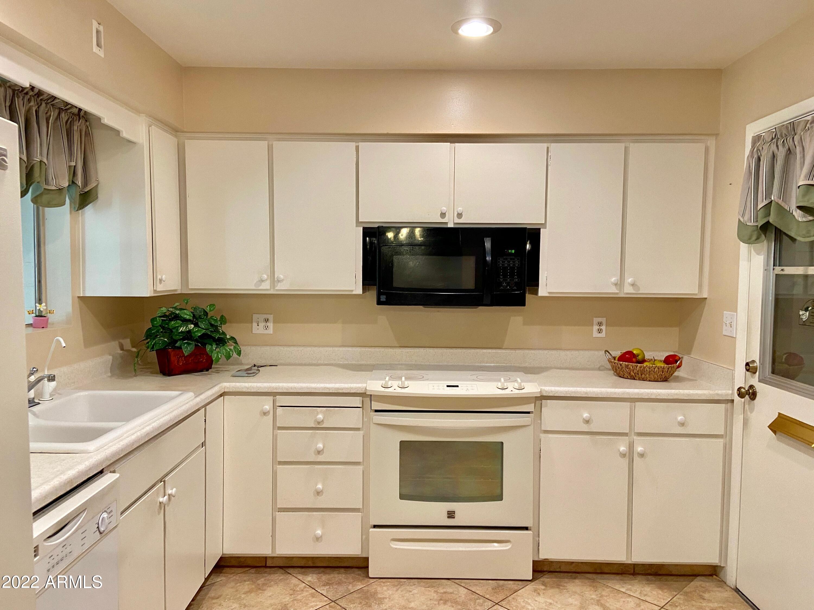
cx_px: 407
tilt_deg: -3.6
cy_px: 305
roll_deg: -1.7
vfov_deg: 53.1
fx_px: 611
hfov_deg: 67.3
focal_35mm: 26
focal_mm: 4.25
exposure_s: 1/60
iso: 160
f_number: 1.8
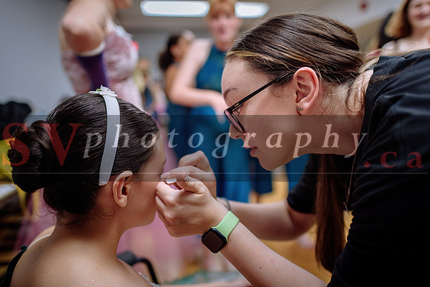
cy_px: 144
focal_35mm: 24
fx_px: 287
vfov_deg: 53.2
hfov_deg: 73.7
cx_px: 215
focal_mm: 24
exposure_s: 1/320
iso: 1000
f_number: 1.4
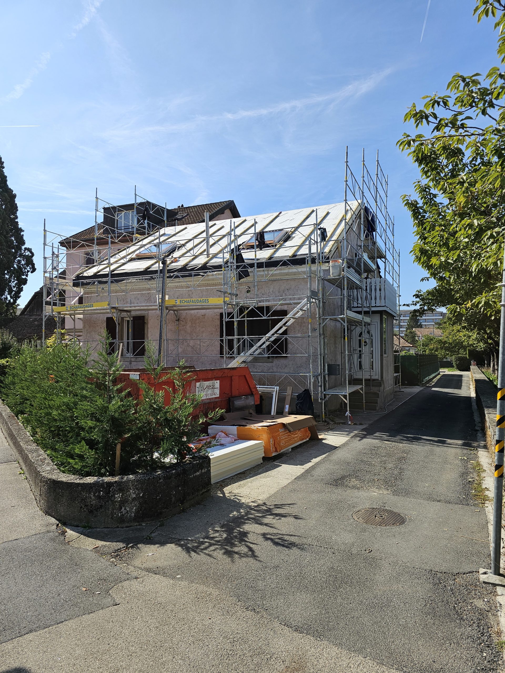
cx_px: 252
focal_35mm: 23
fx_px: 447
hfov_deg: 58.9
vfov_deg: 73.9
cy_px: 336
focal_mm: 6.3
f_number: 1.7
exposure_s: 1/1151
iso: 20
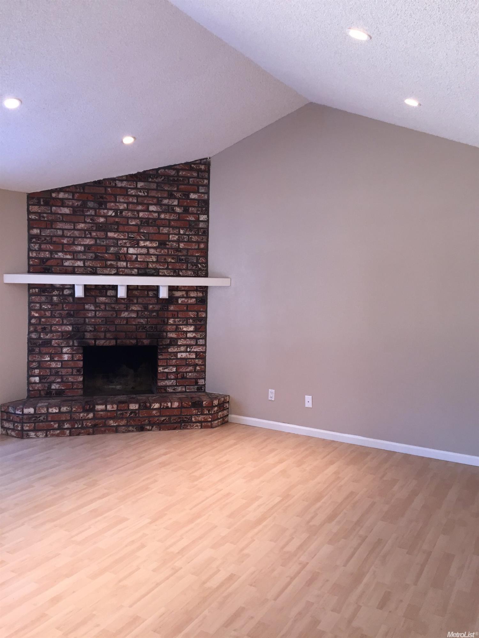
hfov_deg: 48.2
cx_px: 240
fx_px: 535
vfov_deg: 61.7
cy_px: 319
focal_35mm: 29
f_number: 2.2
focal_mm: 4.15
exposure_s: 1/30
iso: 64
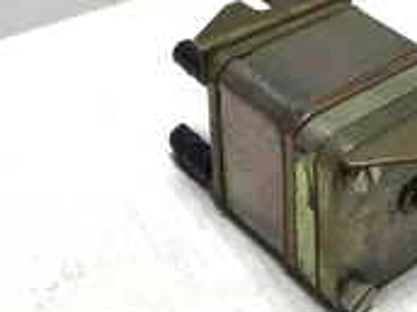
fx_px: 867
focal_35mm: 72
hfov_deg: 26.8
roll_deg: +0.5
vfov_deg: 20.0
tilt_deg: -33.4
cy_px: 31
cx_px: 291
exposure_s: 1/120
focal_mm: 3.3
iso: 32
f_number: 2.4
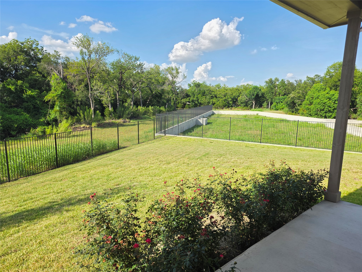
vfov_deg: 58.9
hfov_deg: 73.9
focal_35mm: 23
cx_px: 181
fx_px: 241
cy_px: 136
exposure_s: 1/2204
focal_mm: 6.25
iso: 80
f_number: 1.7
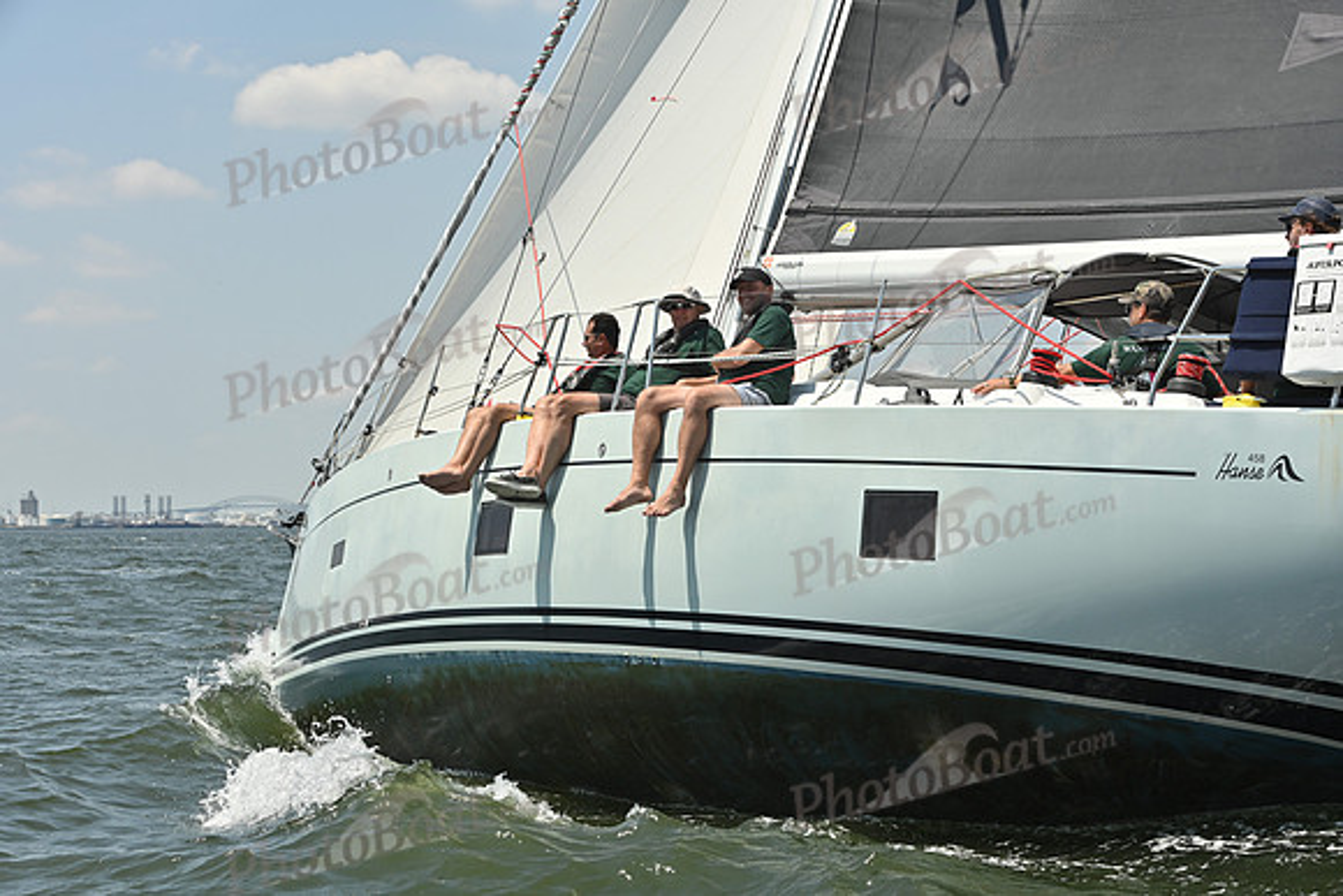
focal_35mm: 75
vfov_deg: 18.2
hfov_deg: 27.0
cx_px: 672
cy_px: 448
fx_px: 2798
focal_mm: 75
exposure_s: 1/1250
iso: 320
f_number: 9
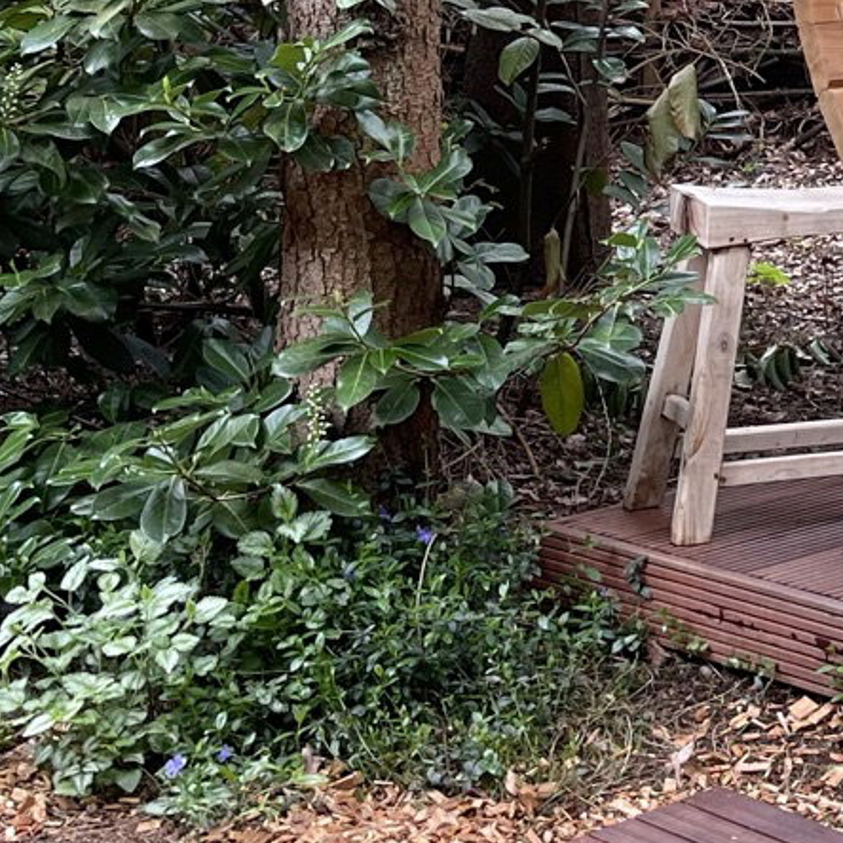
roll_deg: +0.0
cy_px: 122
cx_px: 1018
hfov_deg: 15.8
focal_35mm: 106
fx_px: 2921
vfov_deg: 16.3
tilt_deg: -7.9
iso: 50
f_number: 1.6
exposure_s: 1/121
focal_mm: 5.1
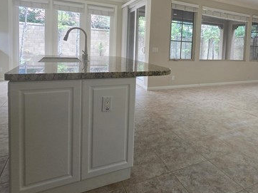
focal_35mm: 23
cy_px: 61
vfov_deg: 57.3
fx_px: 171
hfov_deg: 72.3
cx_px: 167
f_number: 2.2
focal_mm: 2.2
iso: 160
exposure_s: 1/60
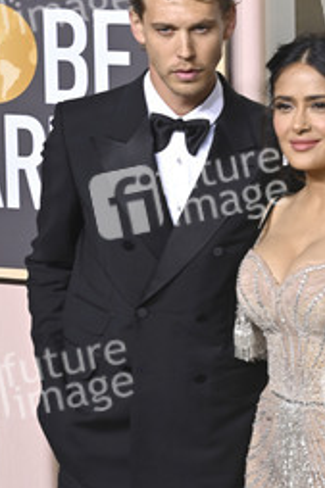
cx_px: 244
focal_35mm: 151
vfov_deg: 13.6
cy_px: 290
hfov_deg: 9.1
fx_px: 2047
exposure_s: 1/200
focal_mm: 96
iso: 400
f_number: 8
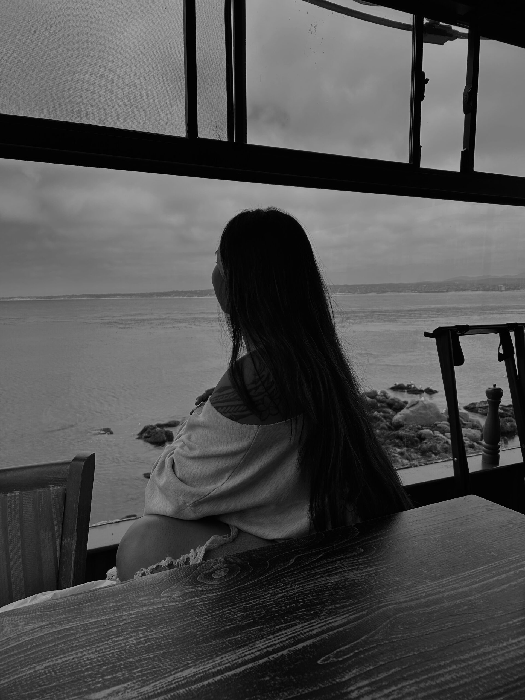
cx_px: 262
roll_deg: +1.1
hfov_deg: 53.1
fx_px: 526
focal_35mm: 26
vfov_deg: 67.3
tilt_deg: -5.2
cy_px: 350
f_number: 1.5
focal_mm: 5.7
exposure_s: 1/4444
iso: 50
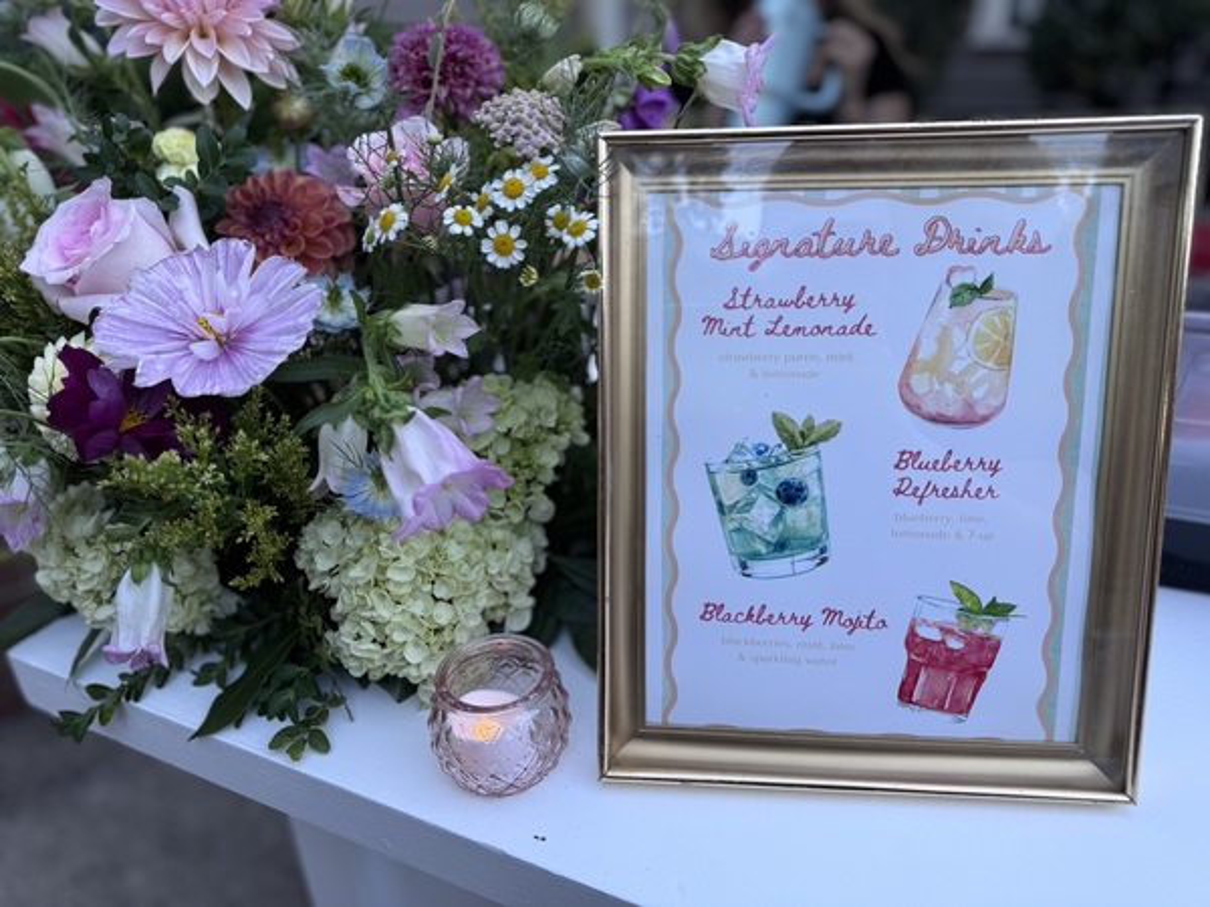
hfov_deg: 71.6
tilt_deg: -26.1
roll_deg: +1.1
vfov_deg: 56.8
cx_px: 605
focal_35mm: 24
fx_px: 839
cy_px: 454
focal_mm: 6.76
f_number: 1.78
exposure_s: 1/220
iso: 64
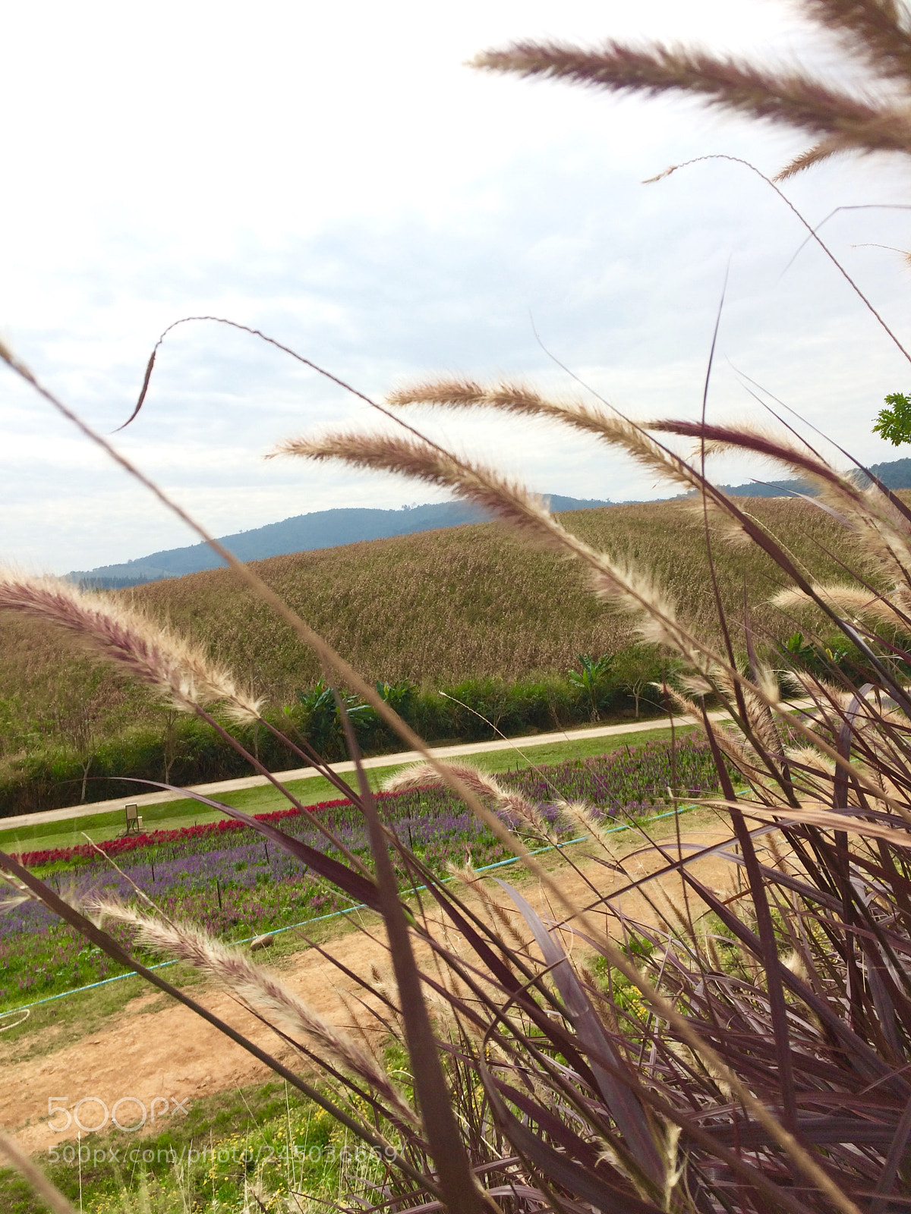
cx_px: 456
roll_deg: +5.3
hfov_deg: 48.2
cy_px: 607
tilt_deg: -1.7
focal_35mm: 29
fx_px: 1018
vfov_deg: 61.7
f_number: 2.2
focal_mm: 4.15
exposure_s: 1/2283
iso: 32
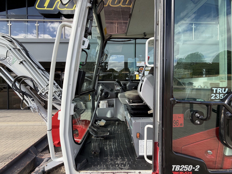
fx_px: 94
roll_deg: +1.0
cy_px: 87
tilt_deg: -0.4
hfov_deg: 102.1
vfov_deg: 85.7
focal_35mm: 14
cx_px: 116
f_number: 2.2
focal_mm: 2.22
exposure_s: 1/436
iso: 64
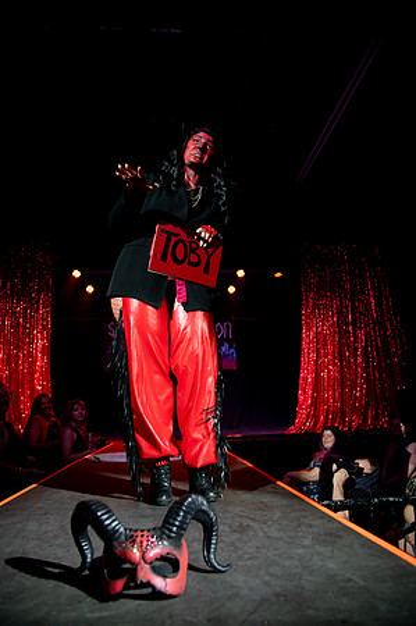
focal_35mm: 24
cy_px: 313
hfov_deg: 53.0
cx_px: 208
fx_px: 417
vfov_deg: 73.8
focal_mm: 24
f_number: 4
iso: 5000
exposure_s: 1/60
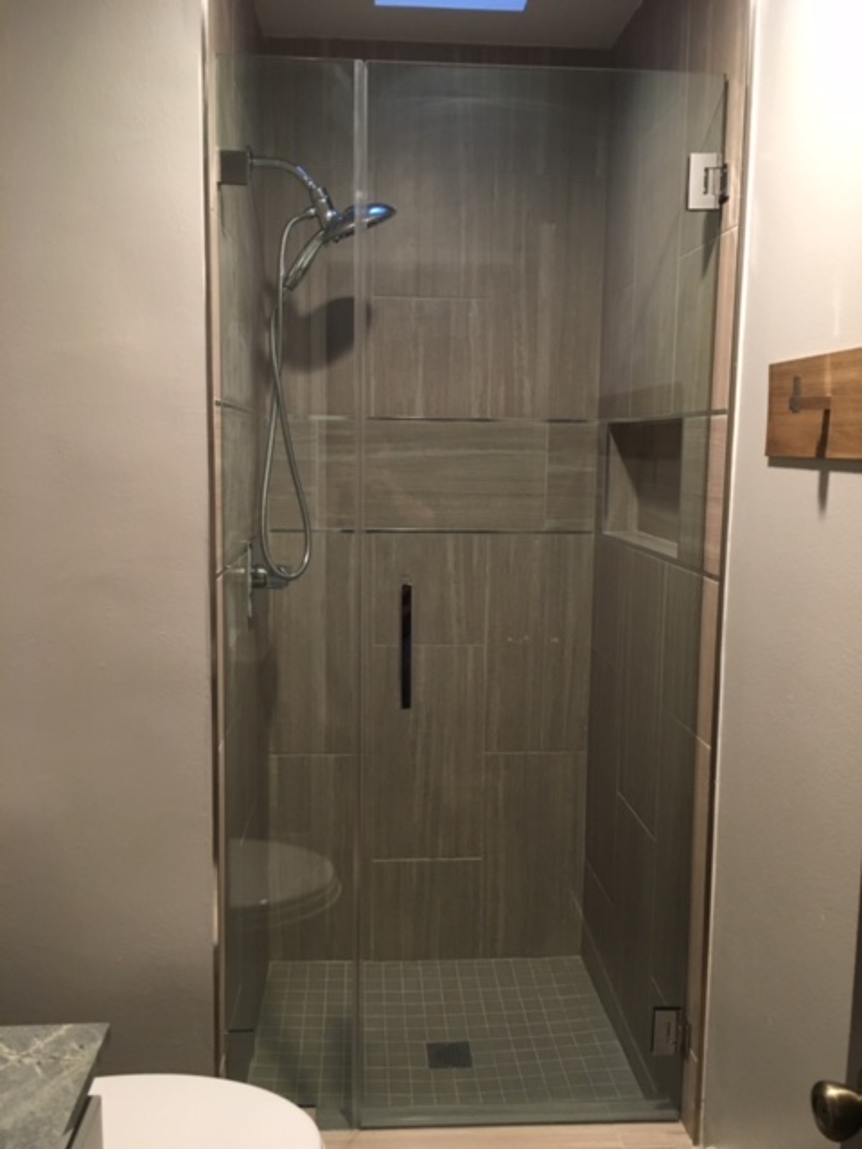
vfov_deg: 61.7
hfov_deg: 48.2
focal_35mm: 29
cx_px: 431
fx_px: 963
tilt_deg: -8.6
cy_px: 574
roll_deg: -2.0
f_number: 2.2
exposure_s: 1/30
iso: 160
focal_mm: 4.15
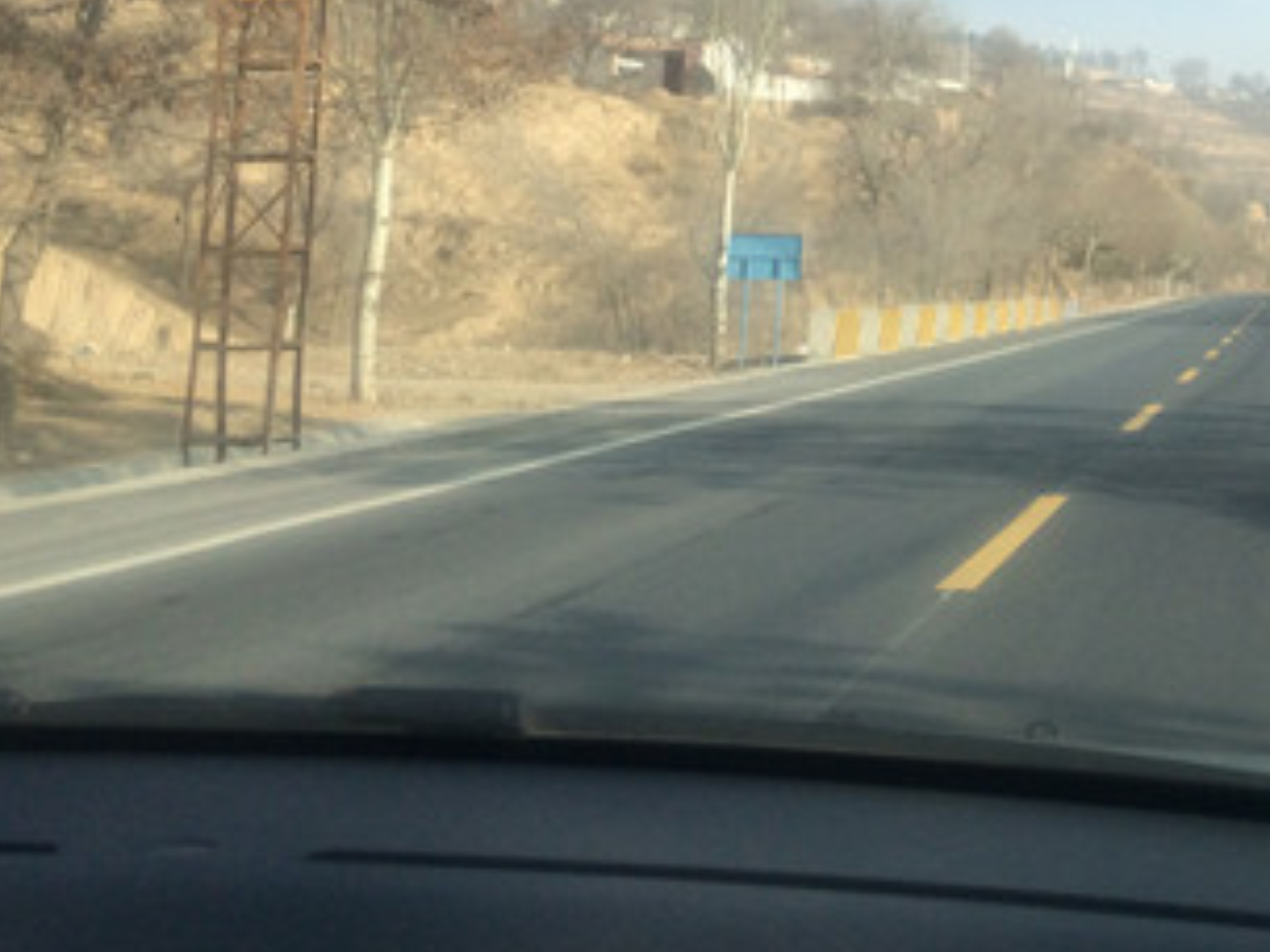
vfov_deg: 23.1
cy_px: 17
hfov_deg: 29.6
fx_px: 2238
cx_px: 1270
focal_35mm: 61
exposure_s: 1/977
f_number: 2.2
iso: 32
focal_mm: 4.15
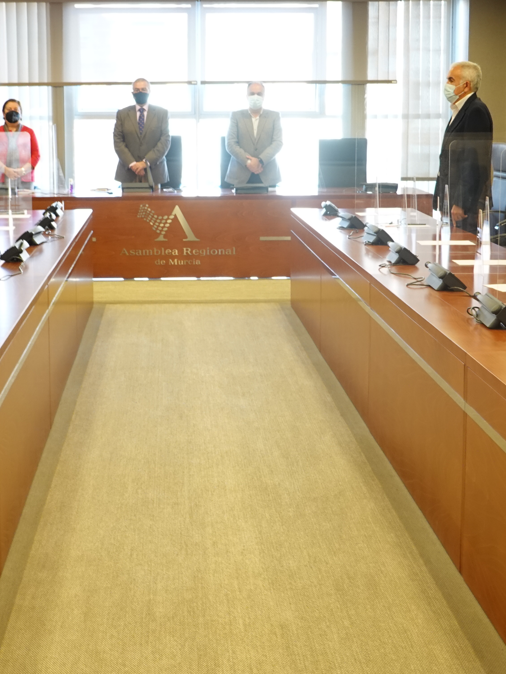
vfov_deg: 27.7
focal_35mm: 70
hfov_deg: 21.0
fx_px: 1364
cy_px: 289
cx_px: 193
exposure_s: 1/40
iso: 800
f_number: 4
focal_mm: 14.99
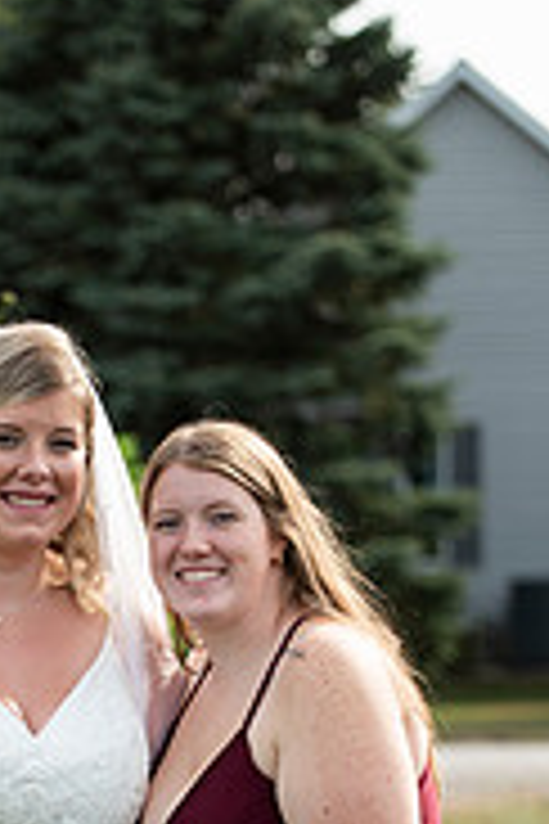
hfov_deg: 6.5
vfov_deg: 9.6
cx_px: 18
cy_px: 905
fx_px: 4849
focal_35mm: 212
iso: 125
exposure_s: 1/1250
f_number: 2.8
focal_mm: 86
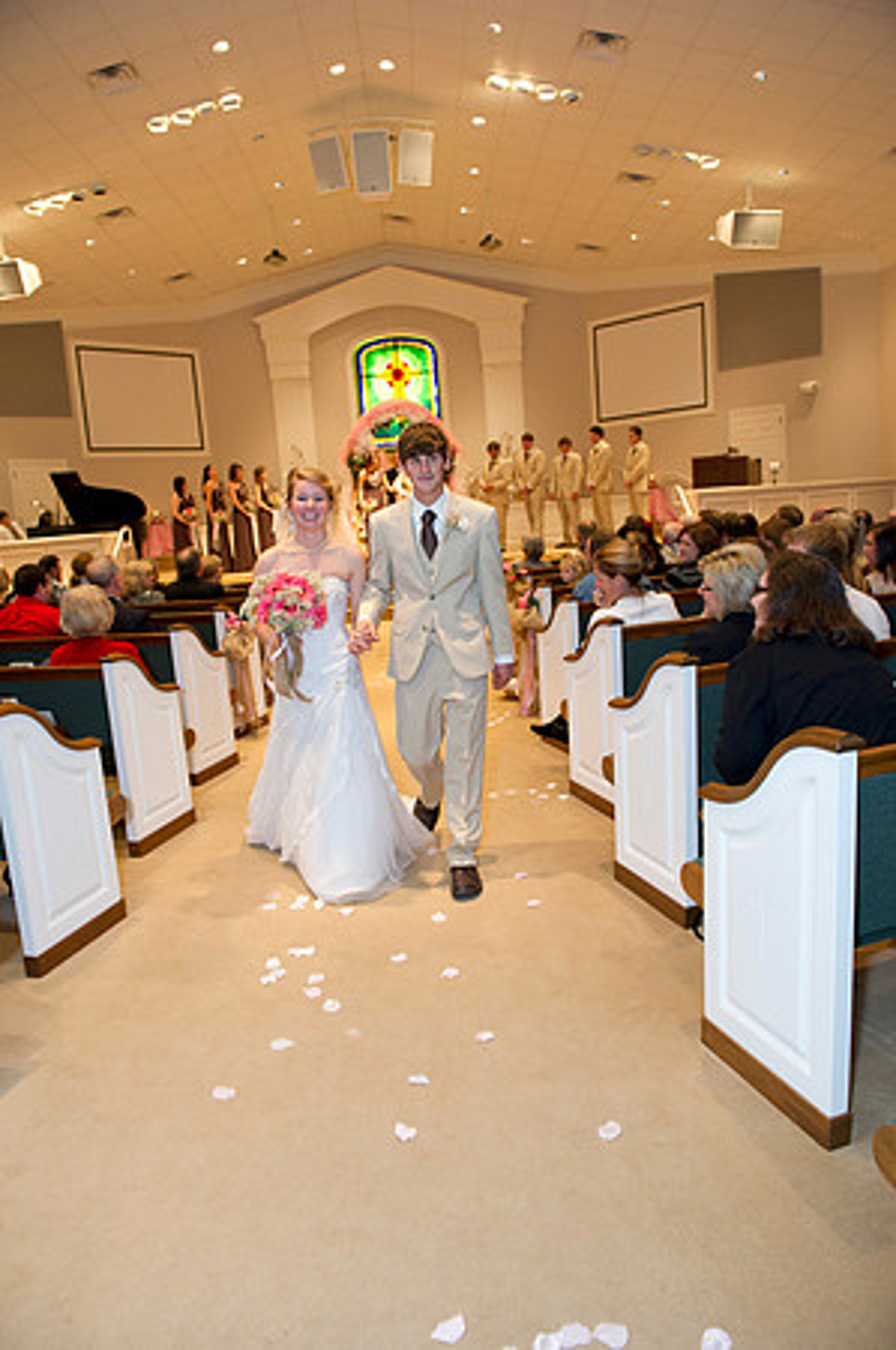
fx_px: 898
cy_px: 675
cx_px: 448
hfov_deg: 53.0
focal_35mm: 24
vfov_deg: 73.8
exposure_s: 1/125
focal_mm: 24
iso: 1600
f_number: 4.5
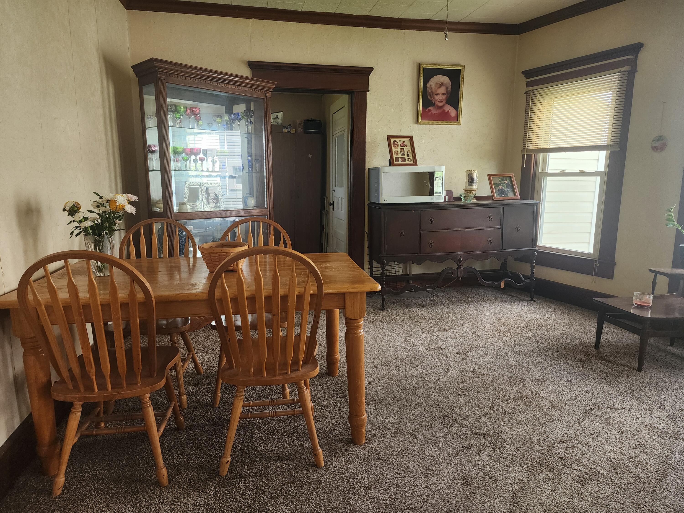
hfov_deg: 73.9
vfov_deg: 58.9
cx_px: 342
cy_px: 256
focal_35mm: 23
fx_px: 454
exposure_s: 1/180
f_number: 1.8
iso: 200
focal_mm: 6.4
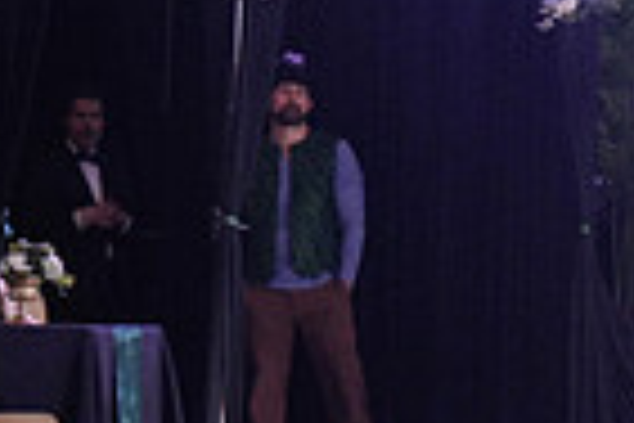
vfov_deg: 4.8
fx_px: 5054
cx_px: 1201
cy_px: 250
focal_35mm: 287
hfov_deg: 7.0
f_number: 4
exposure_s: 1/500
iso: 2000
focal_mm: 70
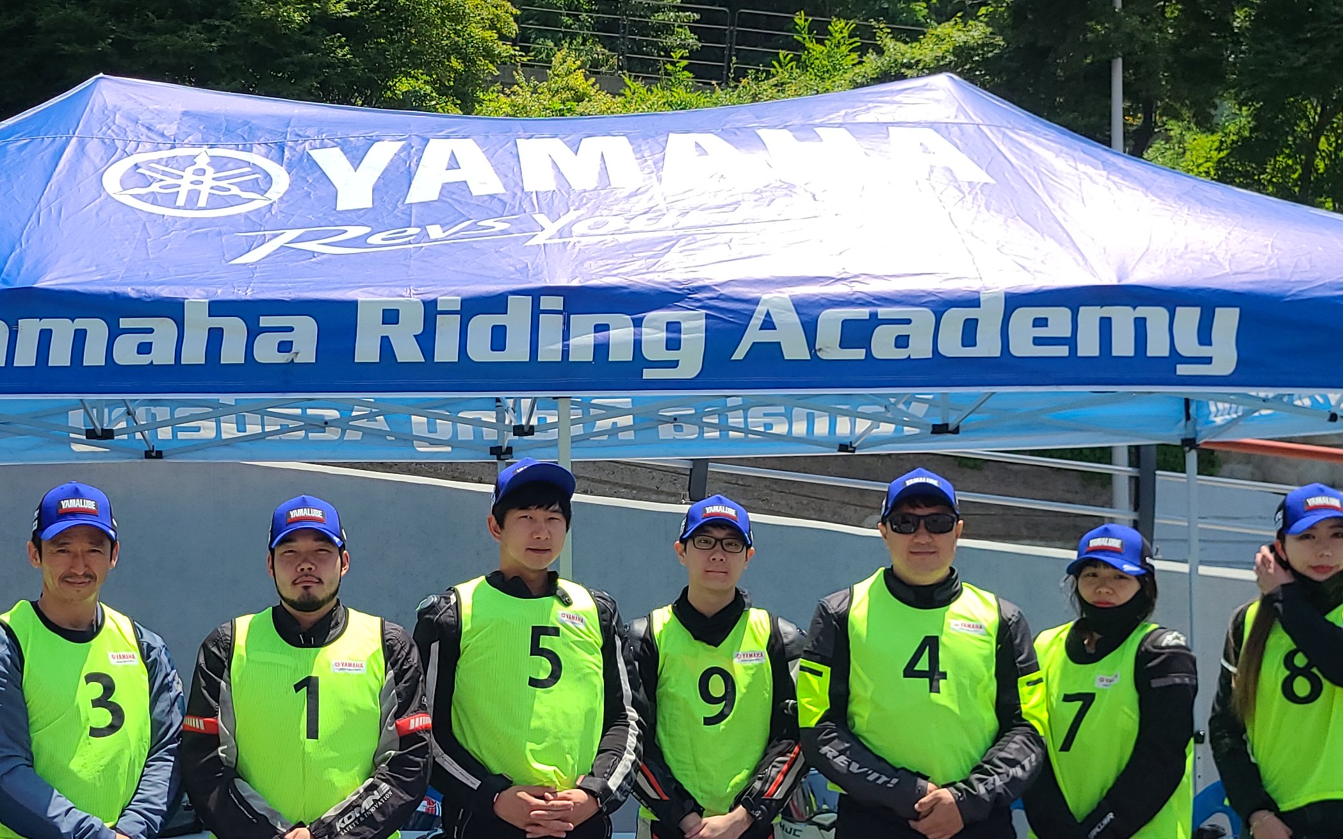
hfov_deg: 37.8
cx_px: 467
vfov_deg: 24.3
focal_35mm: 53
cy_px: 532
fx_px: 1940
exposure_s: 1/2352
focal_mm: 5.4
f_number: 1.8
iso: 40
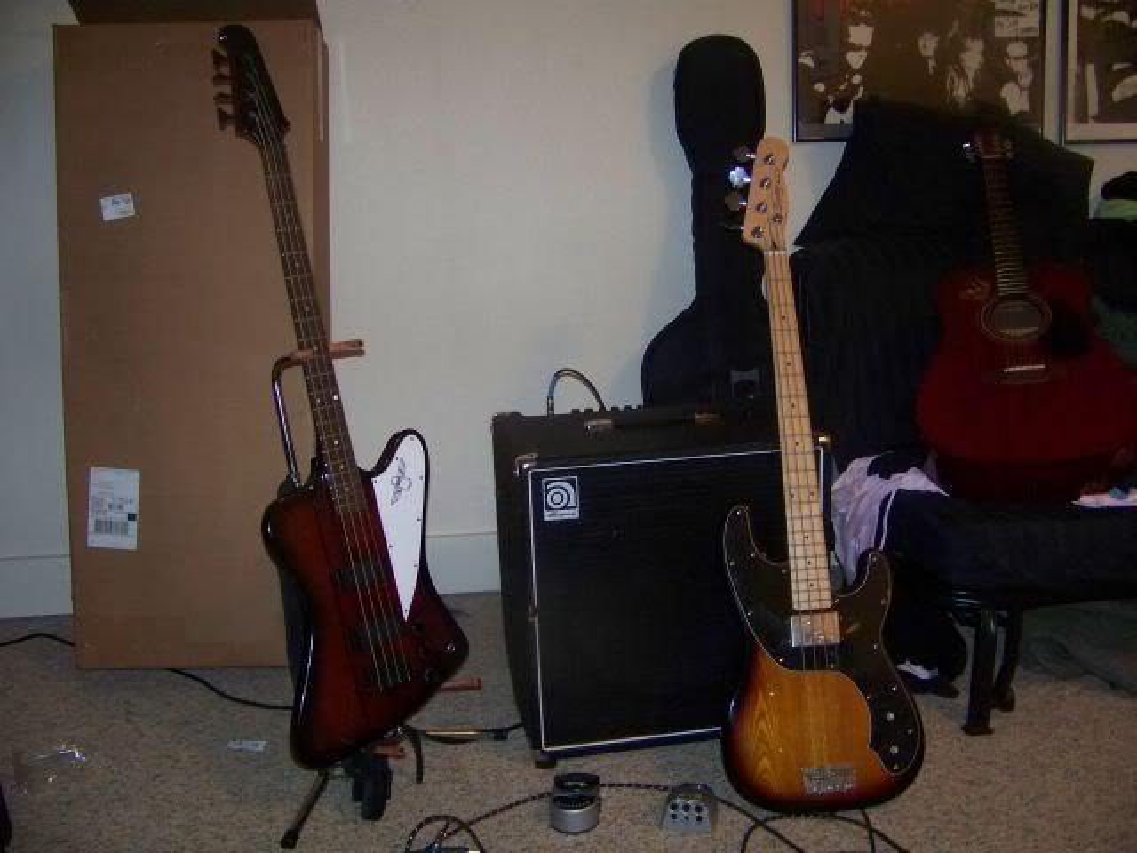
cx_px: 568
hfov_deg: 51.4
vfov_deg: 39.7
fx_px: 1182
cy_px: 426
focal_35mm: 36
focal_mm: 5.85
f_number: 2.8
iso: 200
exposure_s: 1/30
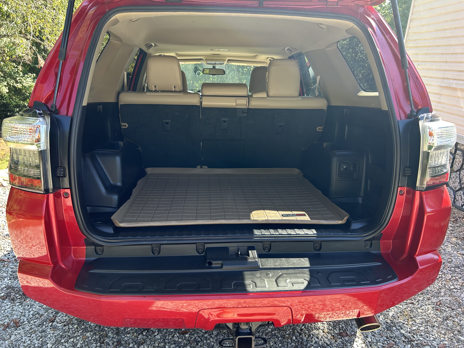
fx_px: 349
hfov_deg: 67.3
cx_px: 232
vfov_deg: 53.1
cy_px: 174
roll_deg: -4.0
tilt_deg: -17.4
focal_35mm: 26
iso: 32
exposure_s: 1/142
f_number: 1.5
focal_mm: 5.7
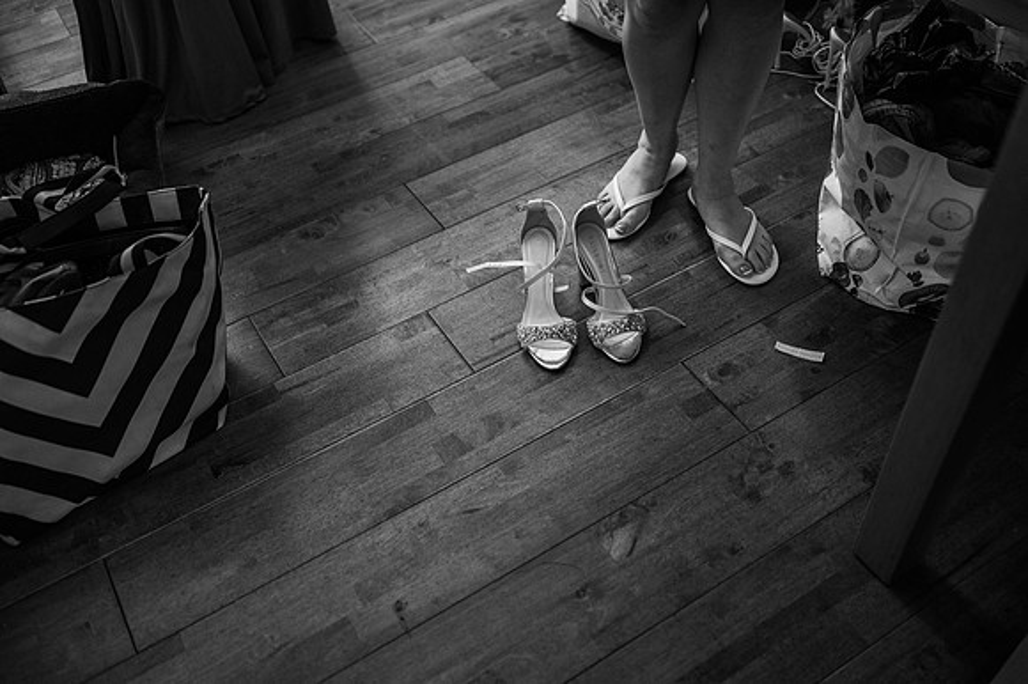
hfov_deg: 54.5
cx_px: 514
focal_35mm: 35
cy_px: 342
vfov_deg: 37.8
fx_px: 999
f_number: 1.8
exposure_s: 1/200
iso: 1100
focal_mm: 35
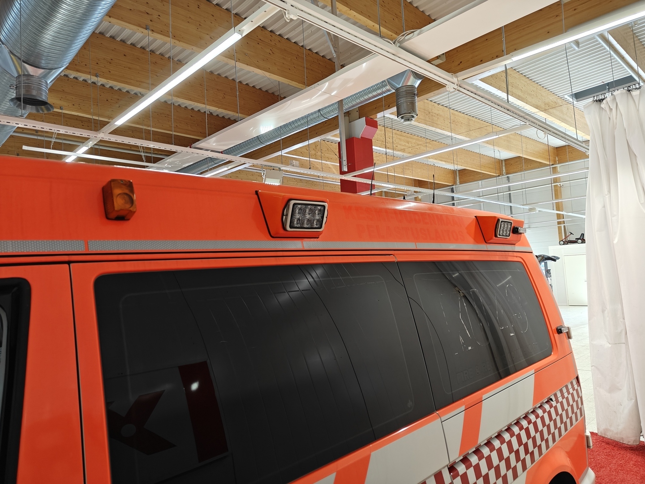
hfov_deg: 71.6
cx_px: 322
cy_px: 242
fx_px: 447
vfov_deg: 56.8
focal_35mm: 24
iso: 64
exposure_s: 1/83
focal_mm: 5.59
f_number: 1.8
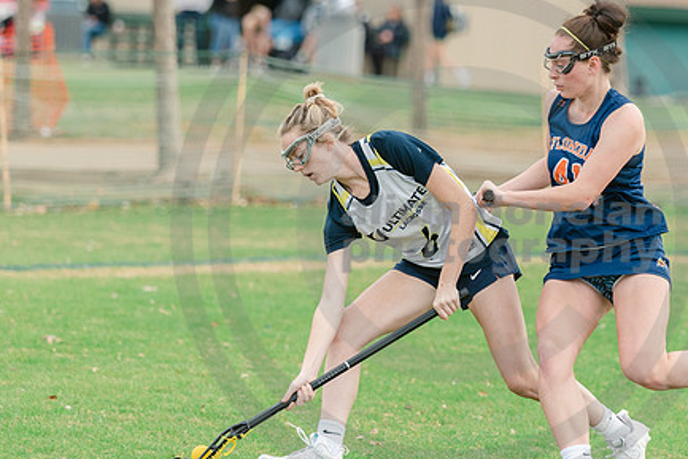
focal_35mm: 295
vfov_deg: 4.7
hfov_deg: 7.0
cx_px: 503
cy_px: 203
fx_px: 5639
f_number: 2.8
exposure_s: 1/1250
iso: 400
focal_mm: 135
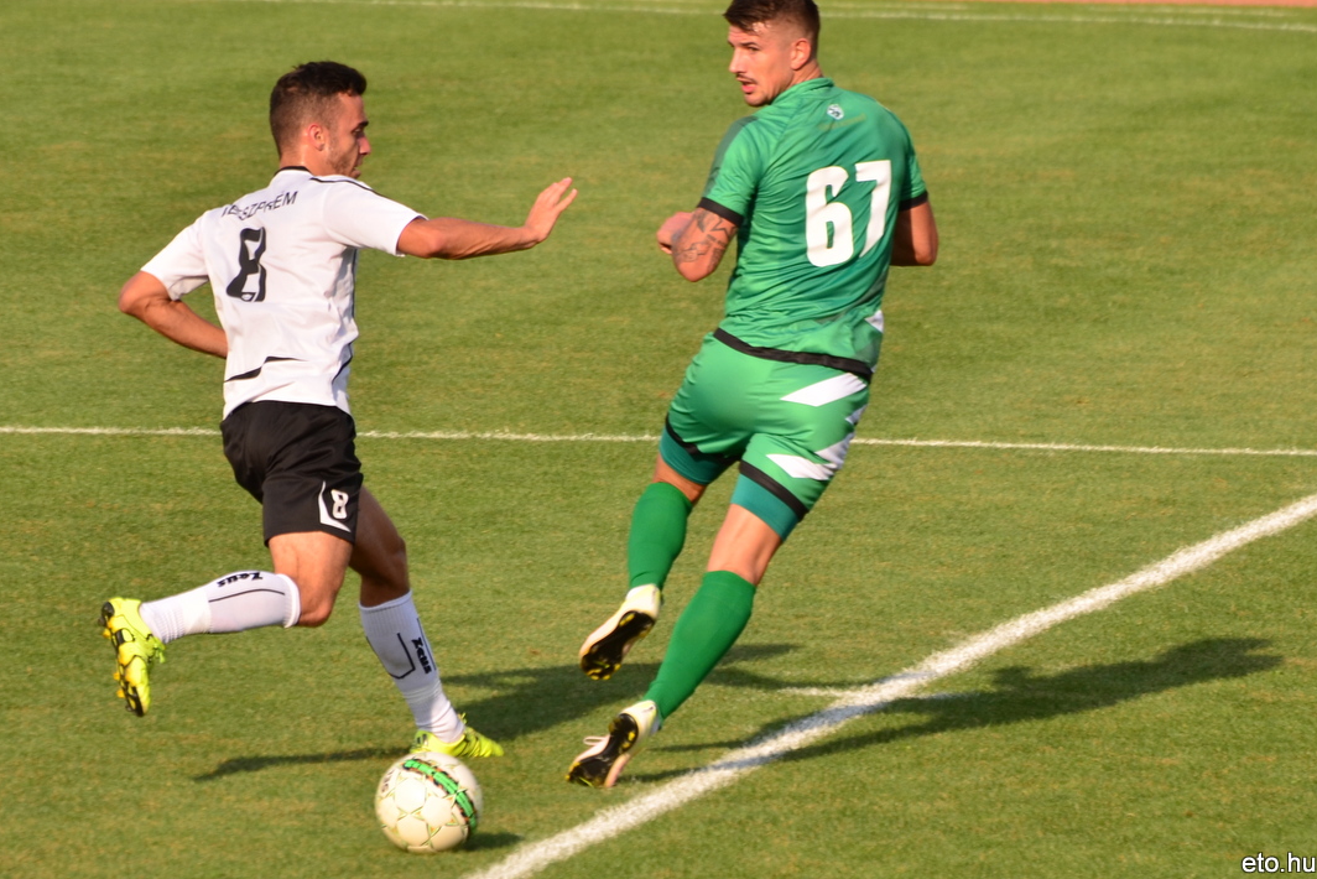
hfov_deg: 4.9
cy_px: 413
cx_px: 609
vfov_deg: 3.3
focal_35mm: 423
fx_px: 15478
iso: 200
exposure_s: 1/800
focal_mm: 250
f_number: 5.6
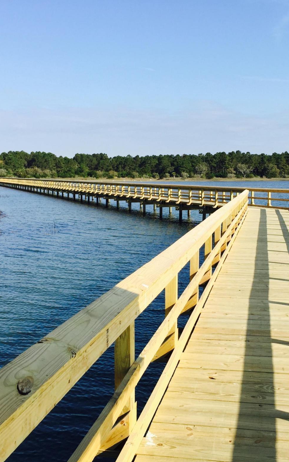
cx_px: 177
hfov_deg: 30.4
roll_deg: -0.4
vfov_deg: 47.2
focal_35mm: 42
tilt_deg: -6.4
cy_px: 231
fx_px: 529
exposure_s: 1/1647
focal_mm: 4.15
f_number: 2.2
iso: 32
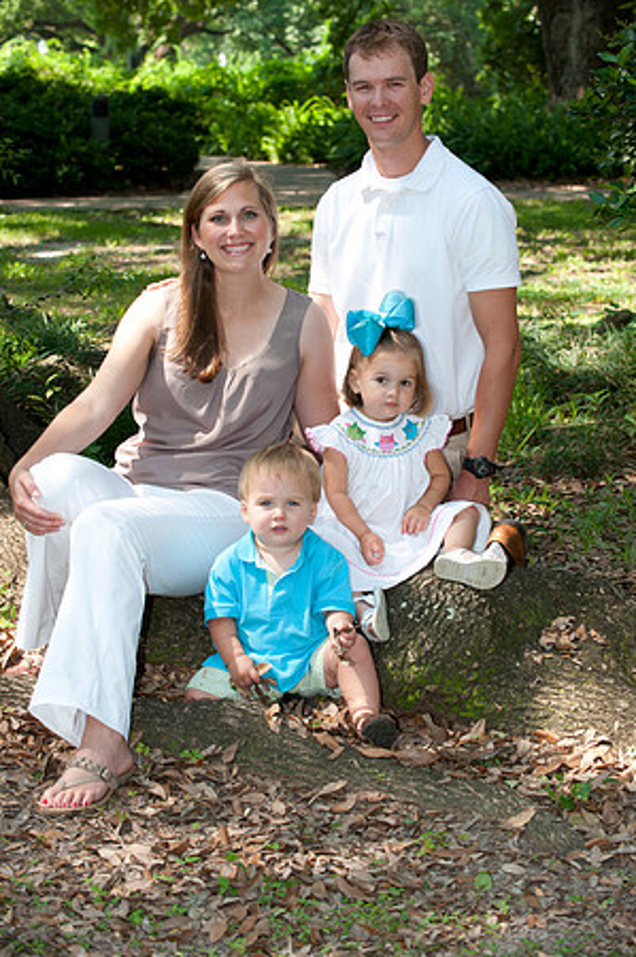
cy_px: 478
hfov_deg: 16.6
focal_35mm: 82
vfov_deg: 24.8
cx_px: 318
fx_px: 2178
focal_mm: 82
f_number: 5.6
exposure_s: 1/125
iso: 250
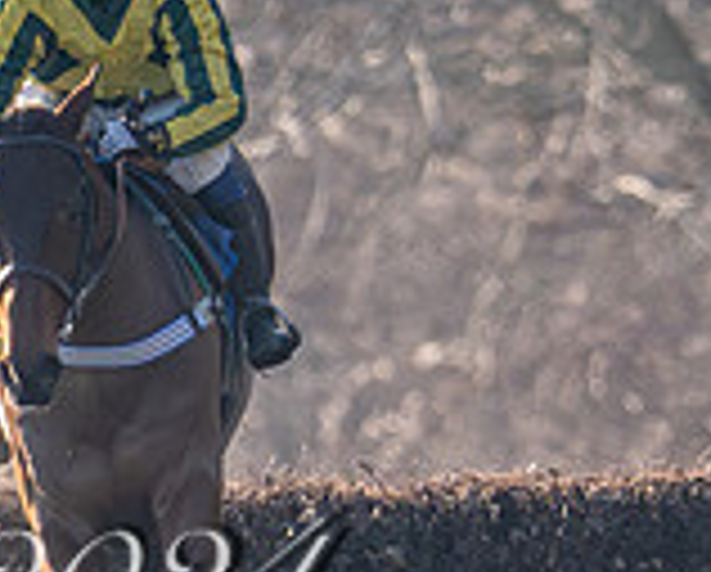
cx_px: -264
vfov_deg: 0.5
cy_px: 418
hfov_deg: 0.6
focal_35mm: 3398
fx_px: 71636
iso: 400
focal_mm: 400
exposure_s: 1/2000
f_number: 5
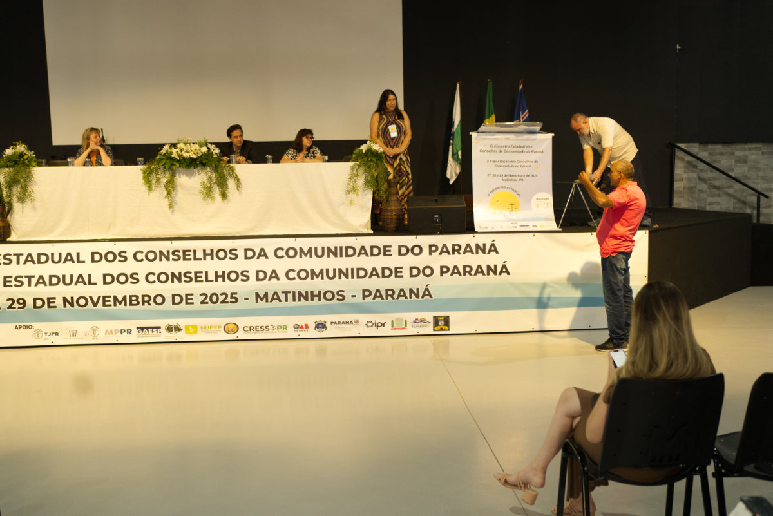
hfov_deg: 54.4
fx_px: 752
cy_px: 258
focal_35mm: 35
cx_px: 386
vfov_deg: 37.9
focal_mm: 35
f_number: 2.5
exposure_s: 1/100
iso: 2000
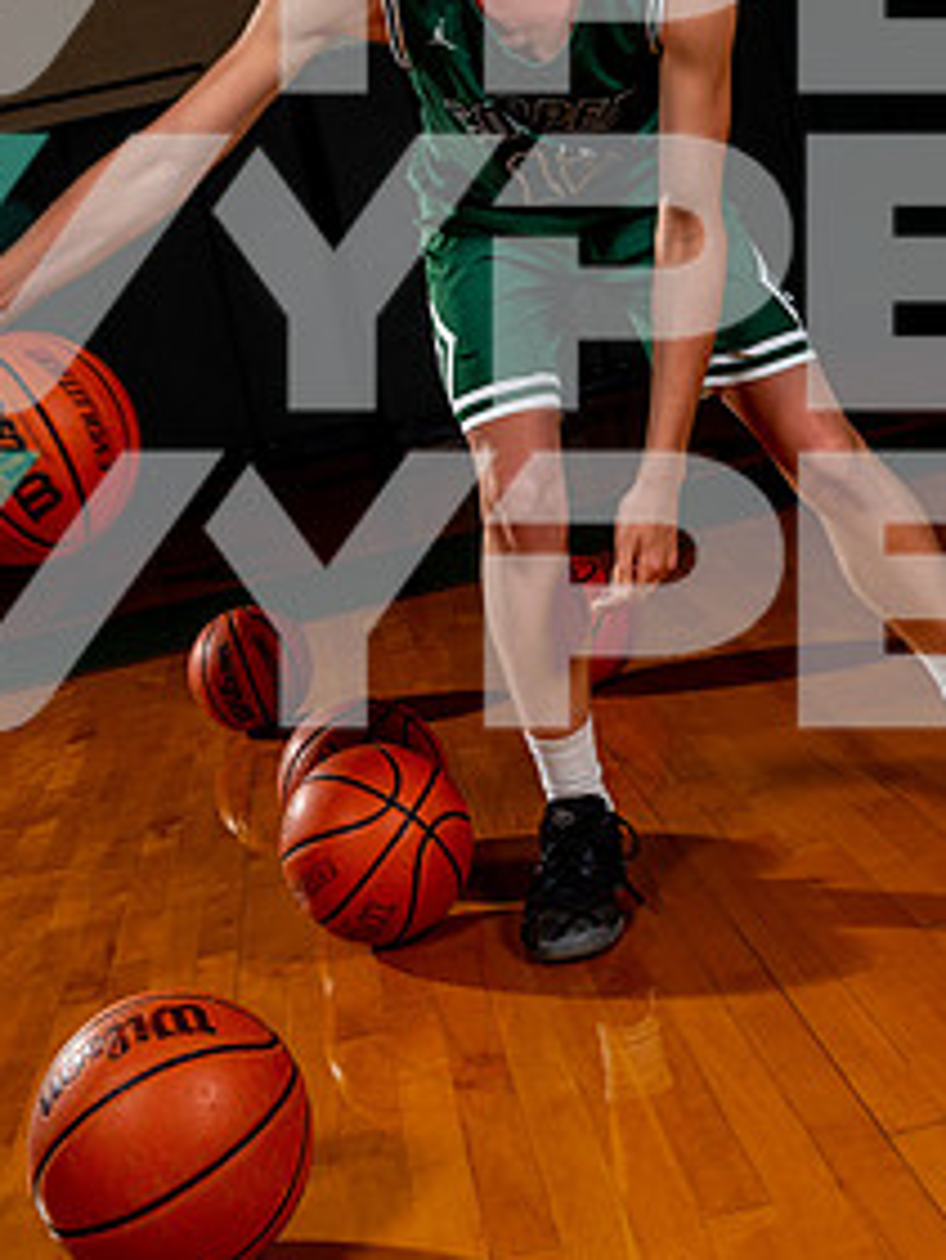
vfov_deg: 34.6
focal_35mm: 54
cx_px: 442
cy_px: 274
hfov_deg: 27.0
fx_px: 1966
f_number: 8
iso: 125
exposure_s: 1/125
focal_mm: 35
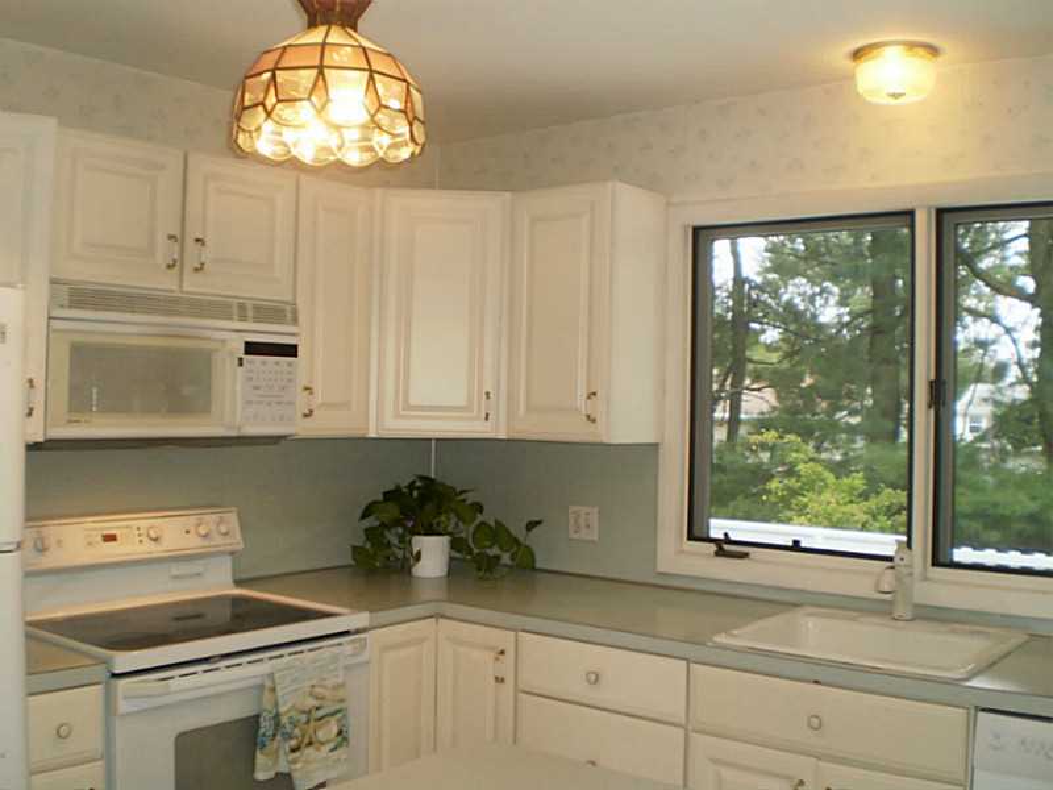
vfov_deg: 39.7
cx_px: 526
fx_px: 1095
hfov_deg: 51.4
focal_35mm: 36
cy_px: 395
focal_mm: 6.3
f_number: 3.1
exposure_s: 1/30
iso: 125
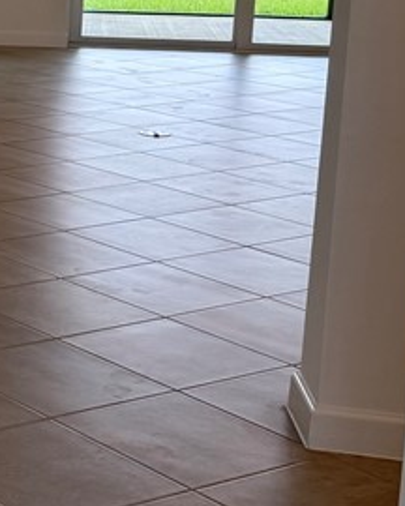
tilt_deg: -9.3
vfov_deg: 21.1
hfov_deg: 13.8
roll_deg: +0.7
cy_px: 73
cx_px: -474
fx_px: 1333
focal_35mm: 89
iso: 50
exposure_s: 1/120
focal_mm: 6.76
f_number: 1.78
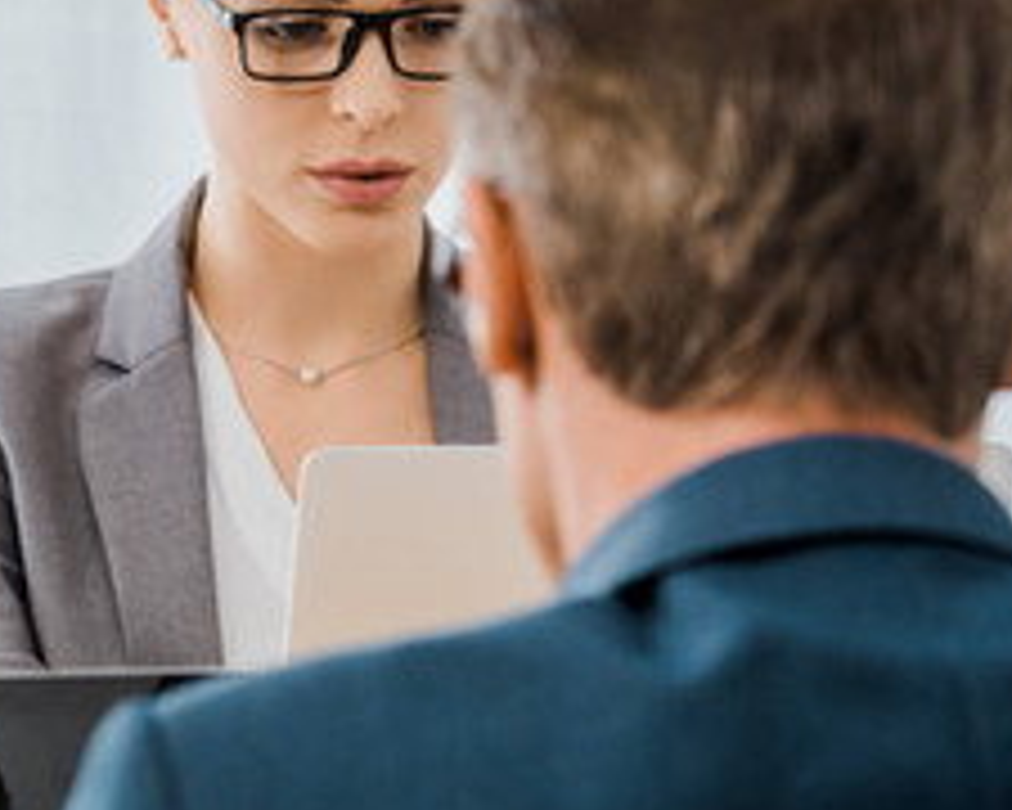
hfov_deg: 5.7
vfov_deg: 4.6
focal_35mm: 334
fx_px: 10004
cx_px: -571
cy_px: 585
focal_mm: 100
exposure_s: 1/200
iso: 250
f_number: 5.6
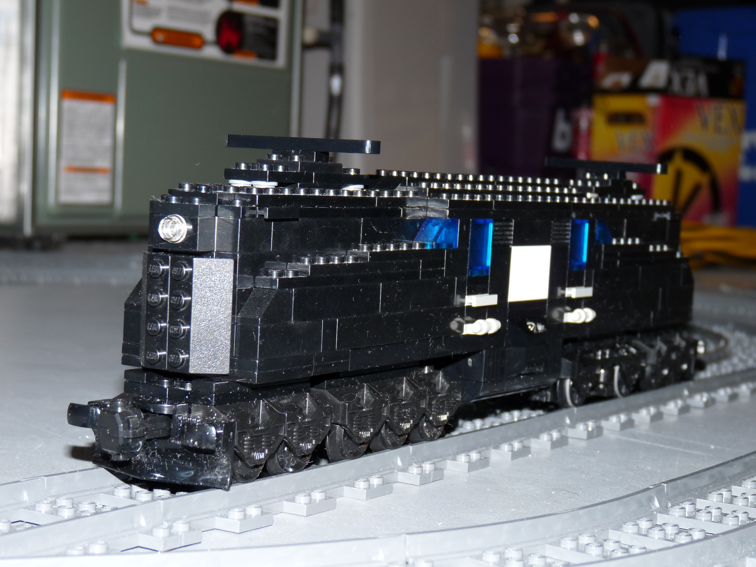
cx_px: 378
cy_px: 284
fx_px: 1703
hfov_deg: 25.0
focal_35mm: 78
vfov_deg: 18.9
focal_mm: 13.8
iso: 100
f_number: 3.4
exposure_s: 1/40
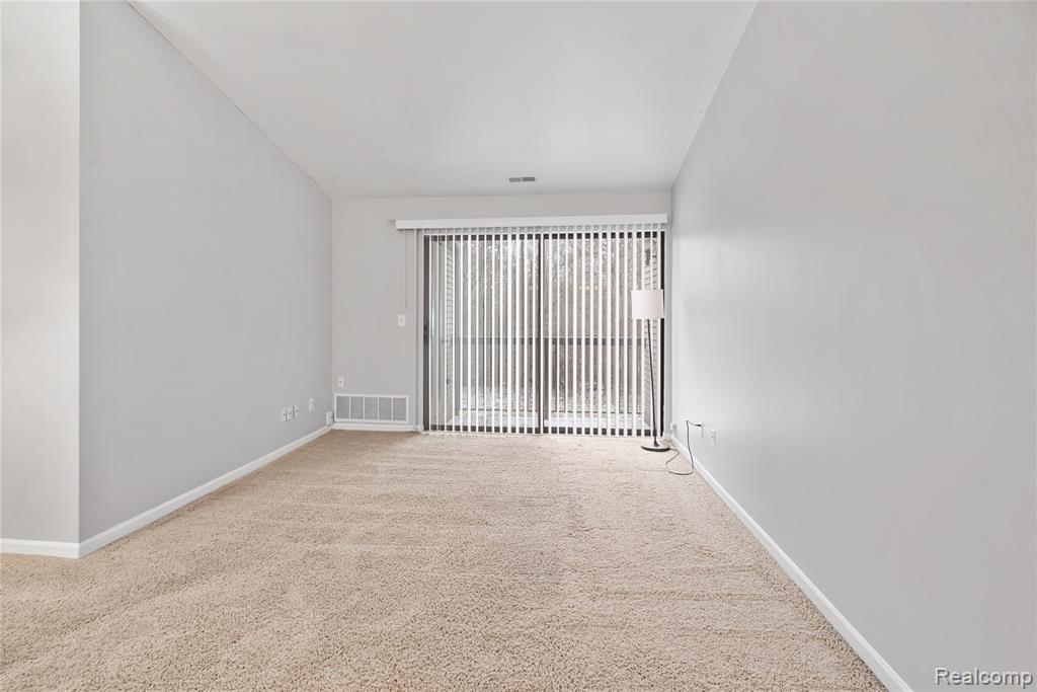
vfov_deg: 70.5
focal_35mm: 17
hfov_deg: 93.3
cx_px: 518
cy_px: 346
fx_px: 490
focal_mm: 17
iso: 320
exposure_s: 1/3
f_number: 9
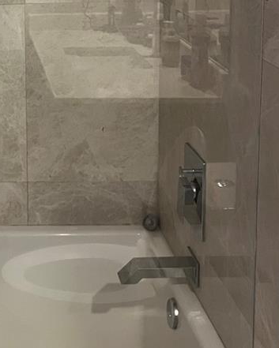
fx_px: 712
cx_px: -41
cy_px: 6
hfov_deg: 20.9
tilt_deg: -10.2
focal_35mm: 69
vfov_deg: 26.2
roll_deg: +2.2
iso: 320
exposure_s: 1/60
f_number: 1.5
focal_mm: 5.7
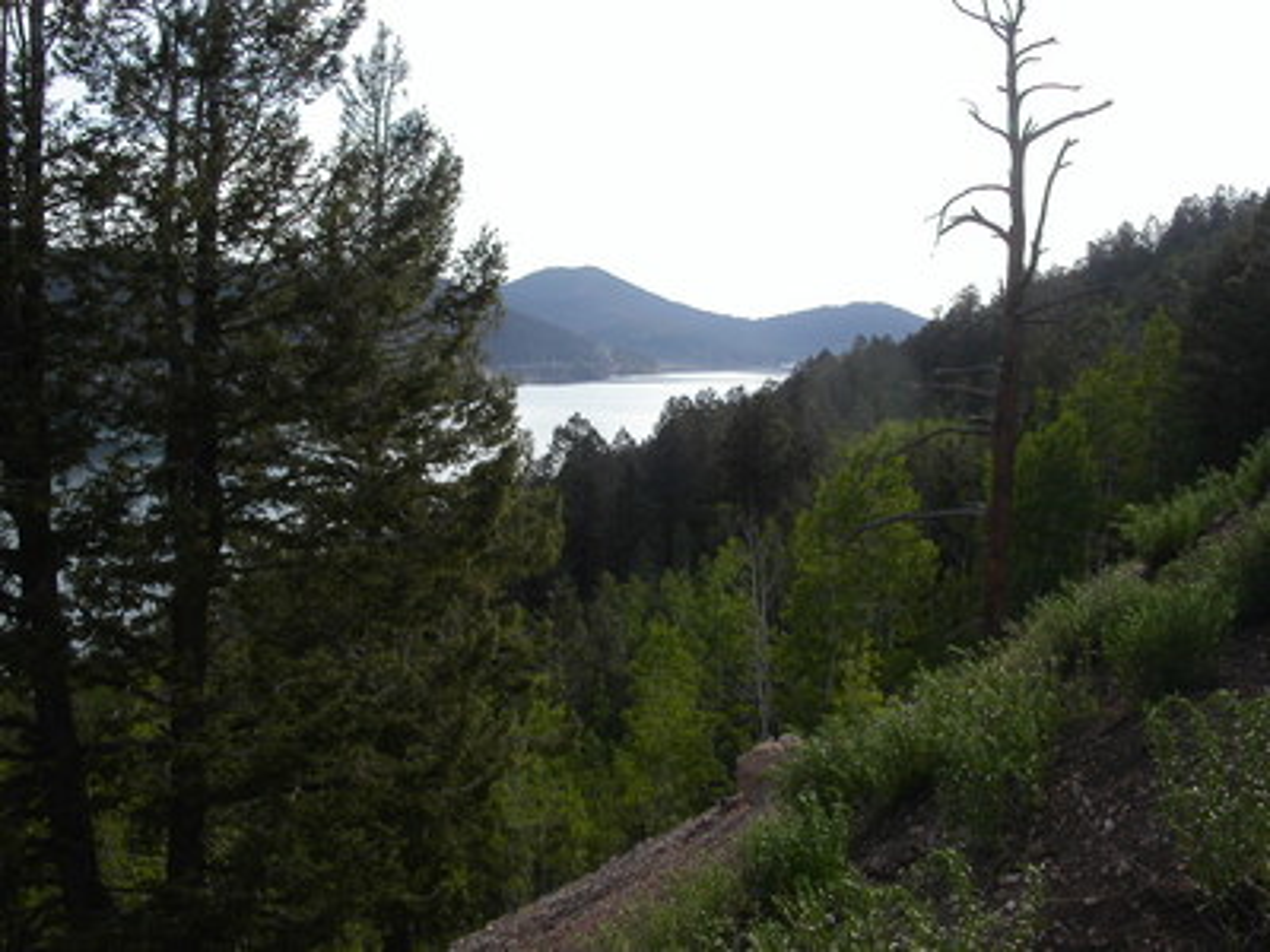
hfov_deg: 49.0
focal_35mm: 38
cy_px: 476
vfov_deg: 37.7
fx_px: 1394
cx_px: 635
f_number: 8
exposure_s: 1/180
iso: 100
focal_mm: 7.8
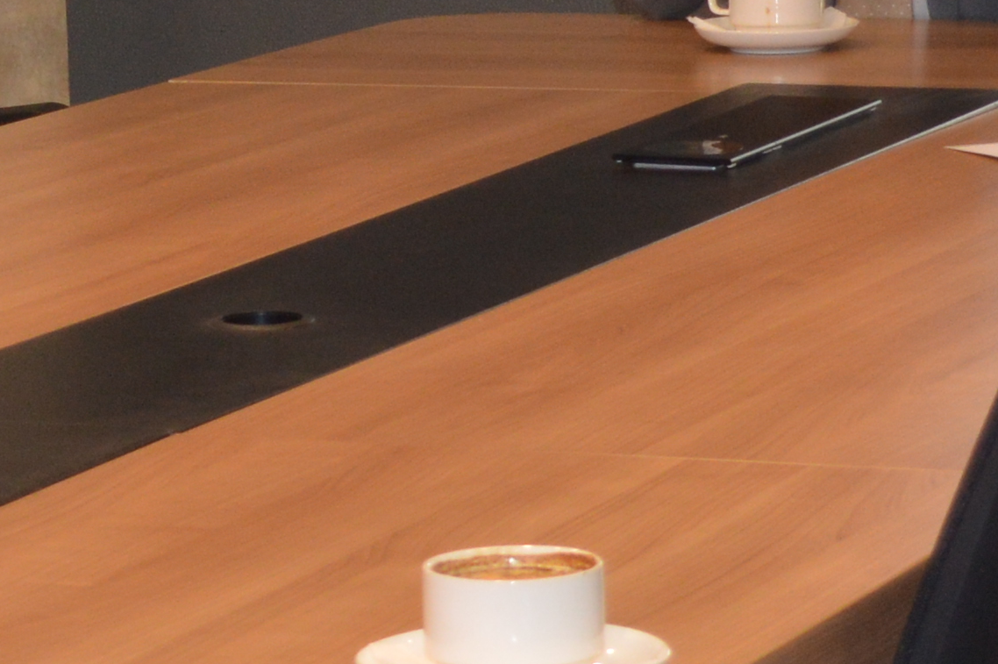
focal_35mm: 222
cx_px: -54
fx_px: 6150
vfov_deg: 6.2
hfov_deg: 9.2
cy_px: 241
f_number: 4.2
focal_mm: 28
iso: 400
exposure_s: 1/60
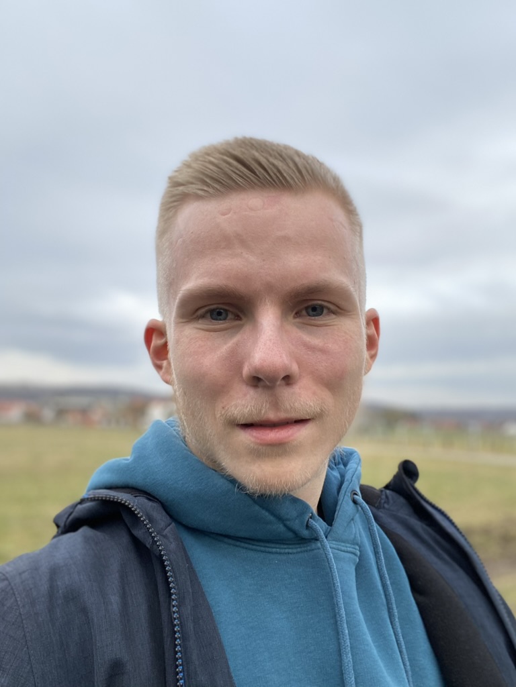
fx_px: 596
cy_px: 344
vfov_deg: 60.0
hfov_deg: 46.8
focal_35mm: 30
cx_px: 258
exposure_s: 1/122
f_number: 2.2
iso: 50
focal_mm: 2.71
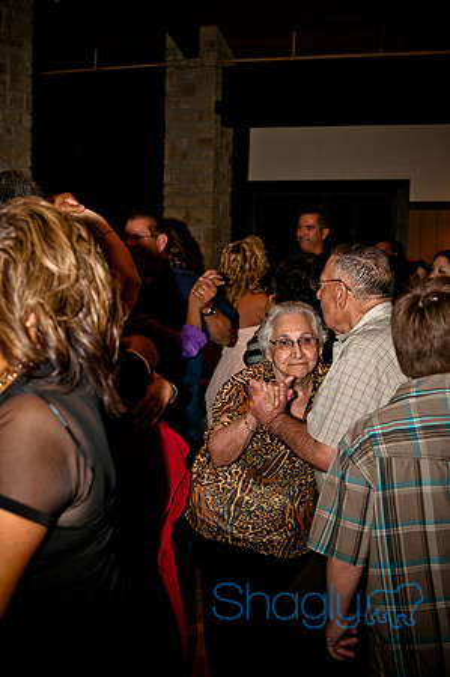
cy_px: 338
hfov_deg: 31.8
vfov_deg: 46.4
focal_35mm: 42
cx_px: 225
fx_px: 789
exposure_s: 1/200
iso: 400
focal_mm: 28
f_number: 3.2
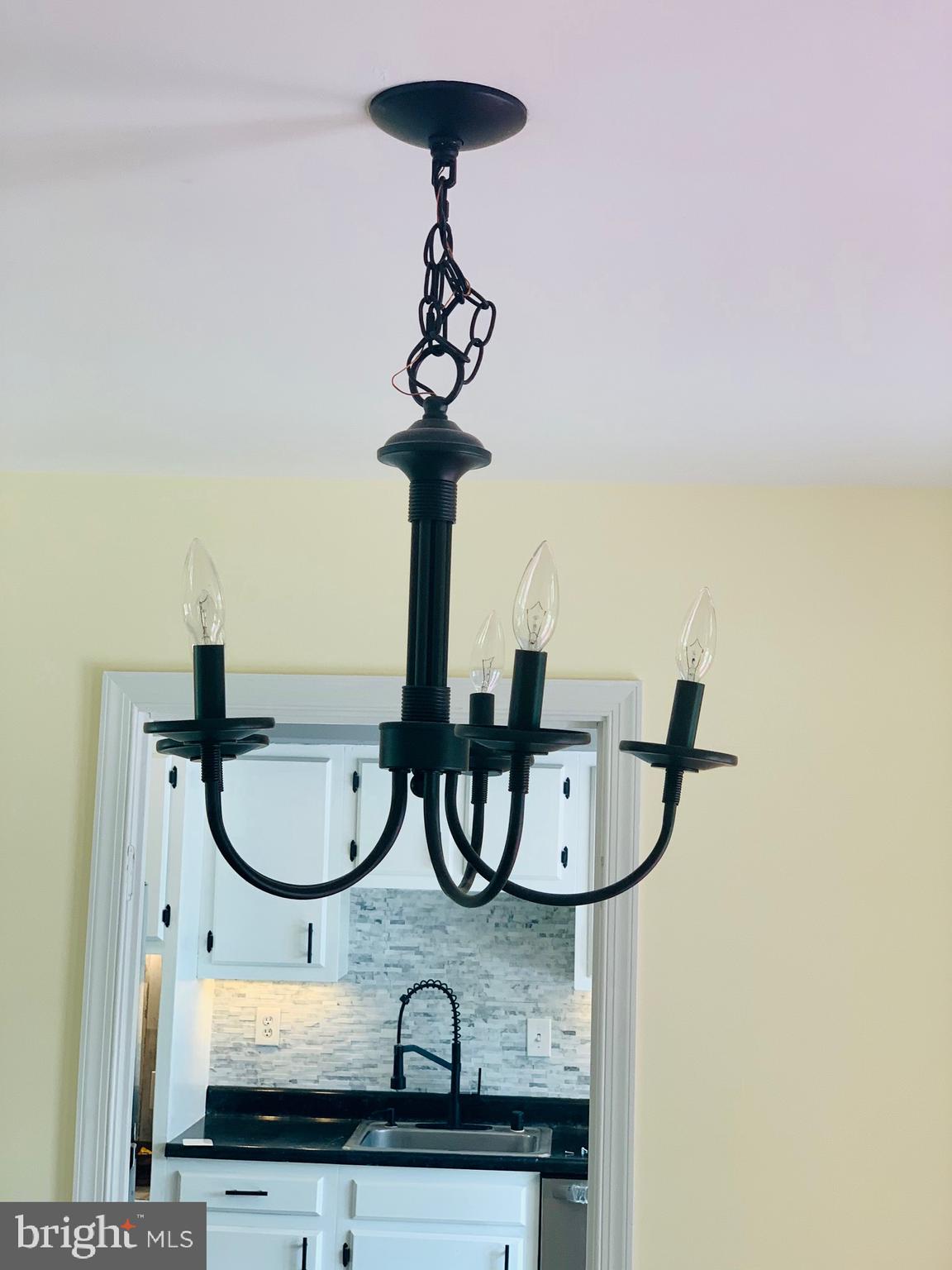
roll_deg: -2.2
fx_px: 1907
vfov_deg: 36.8
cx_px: 476
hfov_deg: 28.0
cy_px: 635
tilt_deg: +6.5
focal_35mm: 52
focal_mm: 6
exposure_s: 1/120
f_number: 2.4
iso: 50
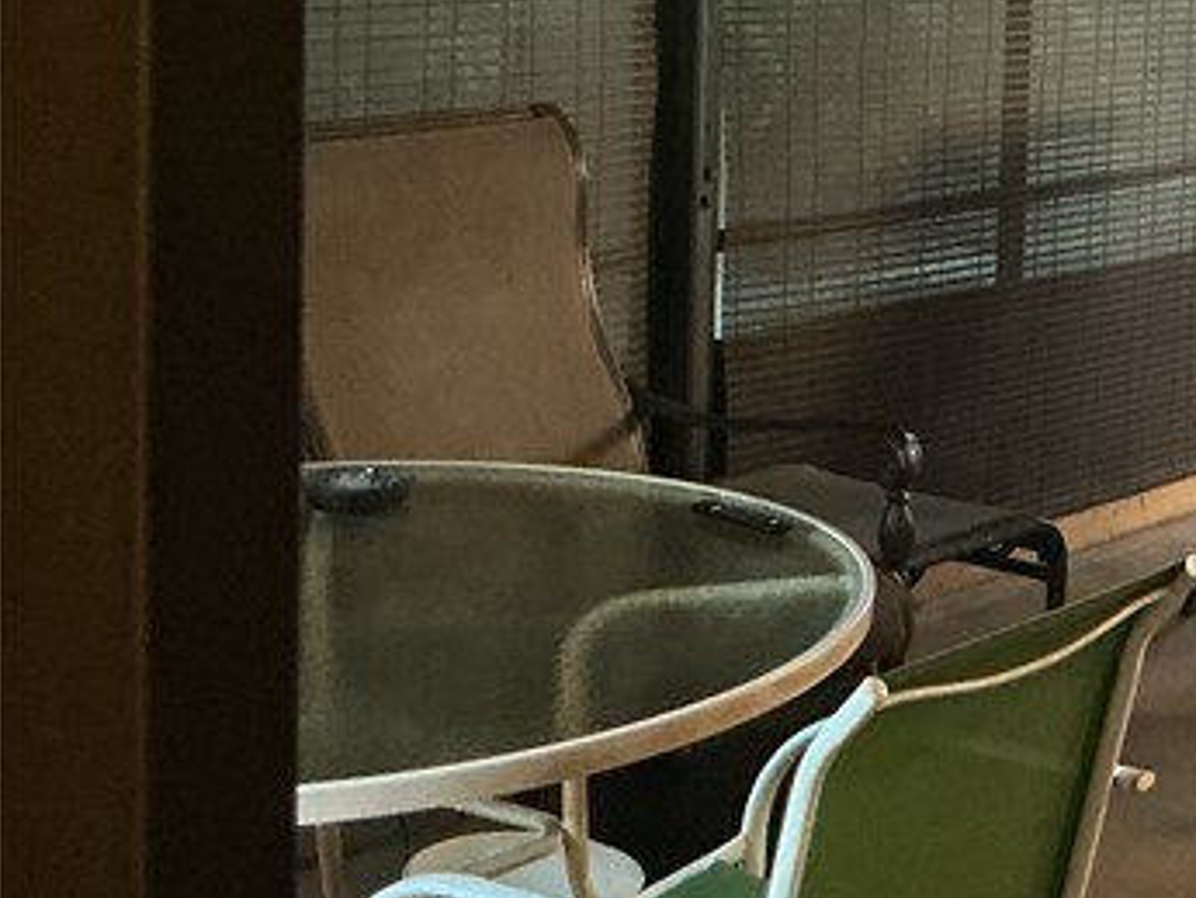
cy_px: 97
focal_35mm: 86
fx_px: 2972
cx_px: 1771
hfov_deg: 19.8
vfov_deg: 16.9
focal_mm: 3
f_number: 1.8
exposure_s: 1/40
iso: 200
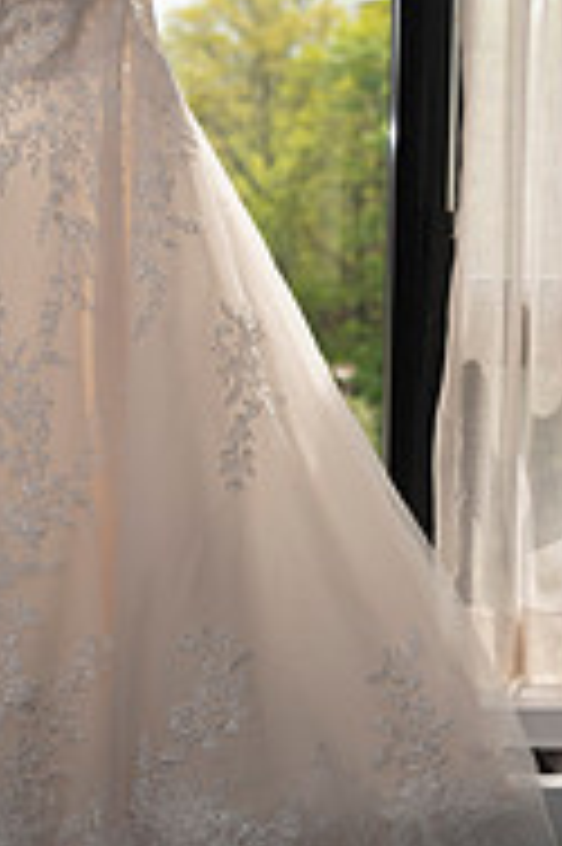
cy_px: 387
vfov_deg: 18.6
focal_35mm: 110
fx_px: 2580
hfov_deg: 12.3
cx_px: 47
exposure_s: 1/2000
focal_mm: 46
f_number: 2.8
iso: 400
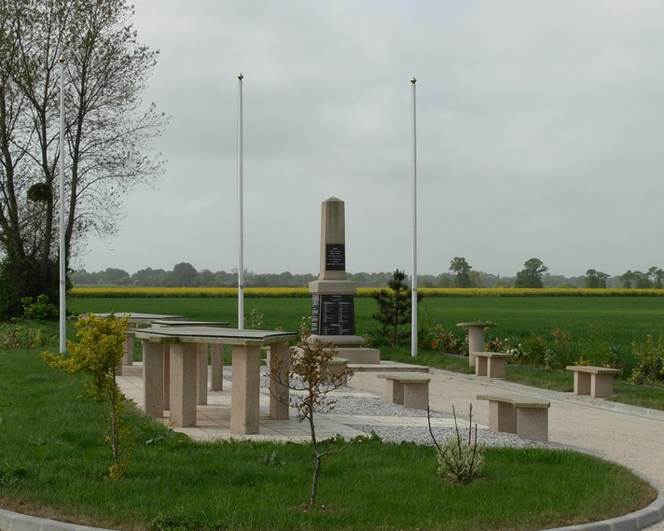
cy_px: 311
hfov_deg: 24.1
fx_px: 1552
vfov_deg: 19.4
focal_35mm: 79
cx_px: 289
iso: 79
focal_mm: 10.5
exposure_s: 1/443
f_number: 5.8
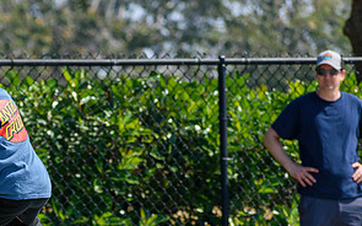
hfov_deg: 3.7
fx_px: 5640
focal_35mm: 572
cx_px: 49
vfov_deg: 2.3
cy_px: 235
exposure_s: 1/2000
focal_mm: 190
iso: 320
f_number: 5.6
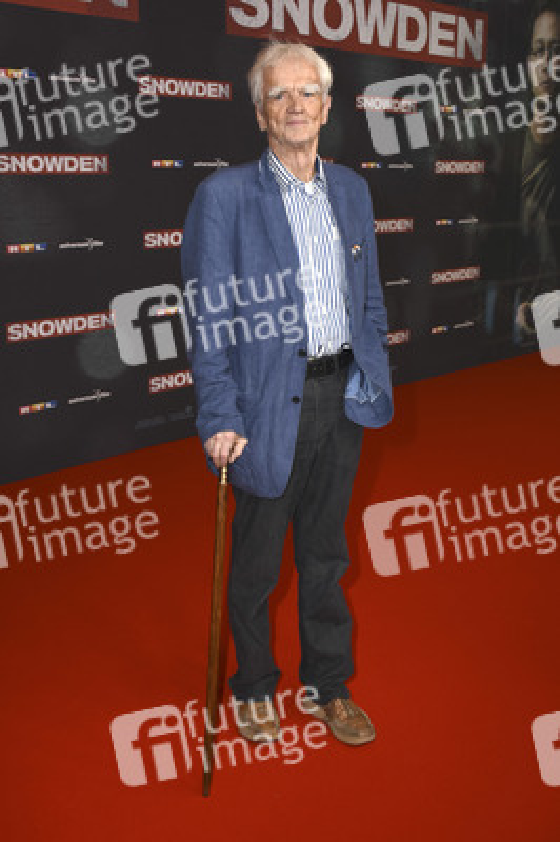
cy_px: 421
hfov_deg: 39.9
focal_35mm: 33
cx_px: 280
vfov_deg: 57.3
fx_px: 771
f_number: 5.6
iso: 400
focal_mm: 22
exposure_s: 1/250
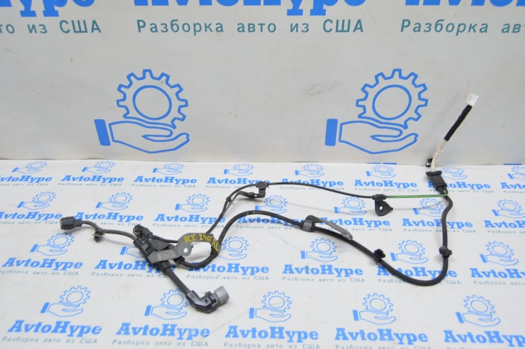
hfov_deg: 62.0
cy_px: 174
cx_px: 262
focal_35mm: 30
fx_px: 437
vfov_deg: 43.5
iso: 400
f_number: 5.6
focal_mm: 20
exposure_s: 1/20
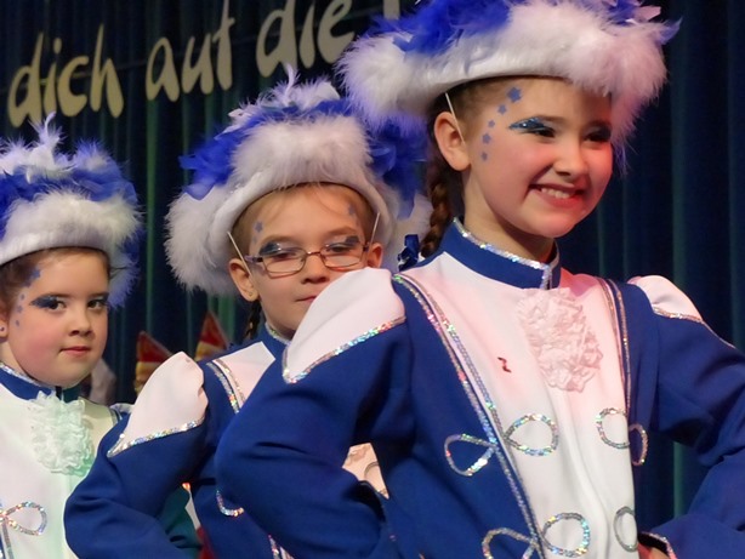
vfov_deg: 9.3
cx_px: 372
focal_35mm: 160
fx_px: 3445
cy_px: 280
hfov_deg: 12.3
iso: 1600
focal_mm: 28.7
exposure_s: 1/250
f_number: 4
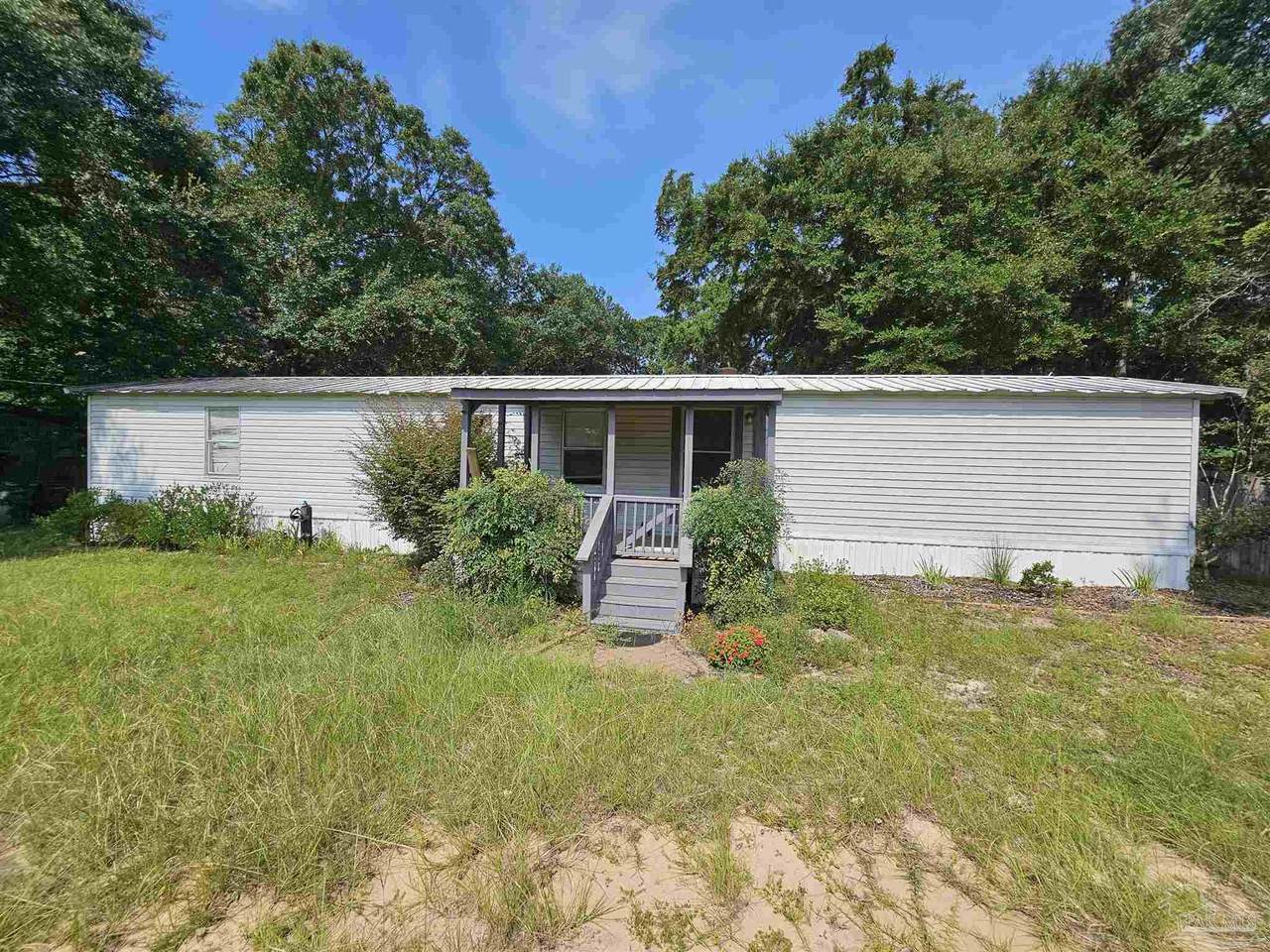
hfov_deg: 106.2
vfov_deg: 89.9
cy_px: 476
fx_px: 477
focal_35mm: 13
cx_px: 635
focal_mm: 2.2
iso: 50
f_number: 2.2
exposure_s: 1/2715
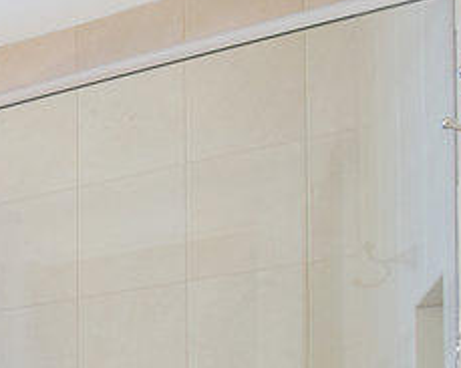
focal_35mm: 63
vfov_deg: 20.5
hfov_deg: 16.9
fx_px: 859
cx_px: -556
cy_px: 558
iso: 100
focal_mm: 10
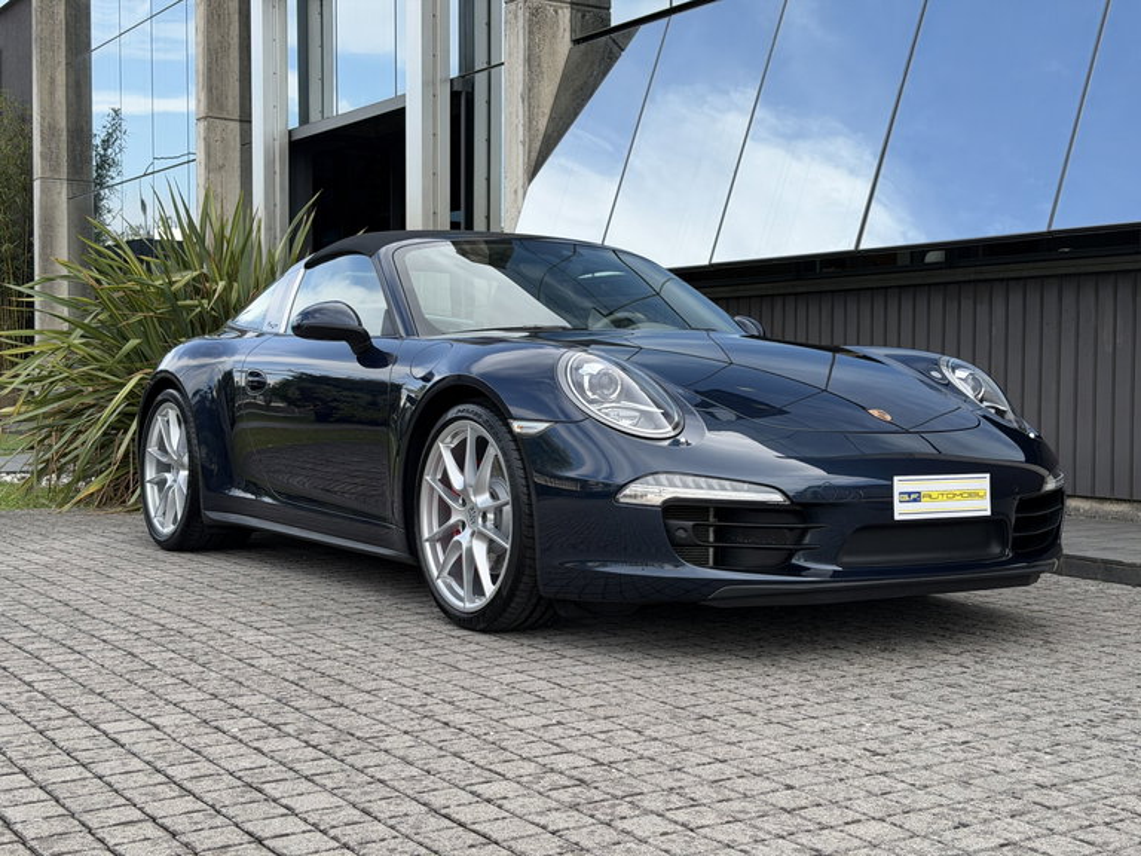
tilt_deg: -1.7
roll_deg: -0.2
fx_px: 1582
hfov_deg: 39.7
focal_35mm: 48
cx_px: 570
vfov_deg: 30.3
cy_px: 428
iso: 64
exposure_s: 1/1222
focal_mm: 6.76
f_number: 1.78
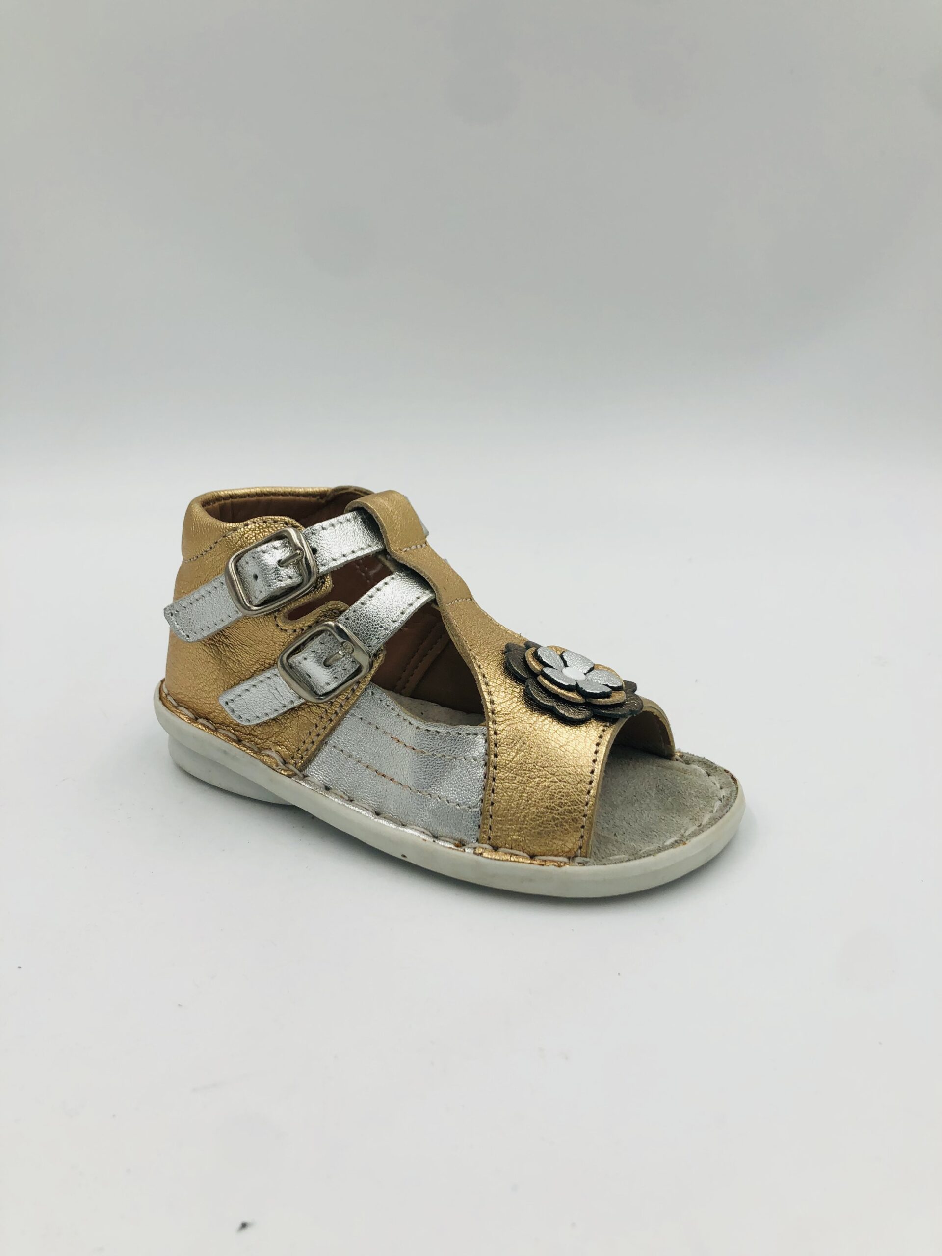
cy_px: 628
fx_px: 1016
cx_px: 471
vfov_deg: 63.4
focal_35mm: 28
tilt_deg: -20.5
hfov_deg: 49.7
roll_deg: -2.0
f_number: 1.8
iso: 20
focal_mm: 4
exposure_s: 1/466
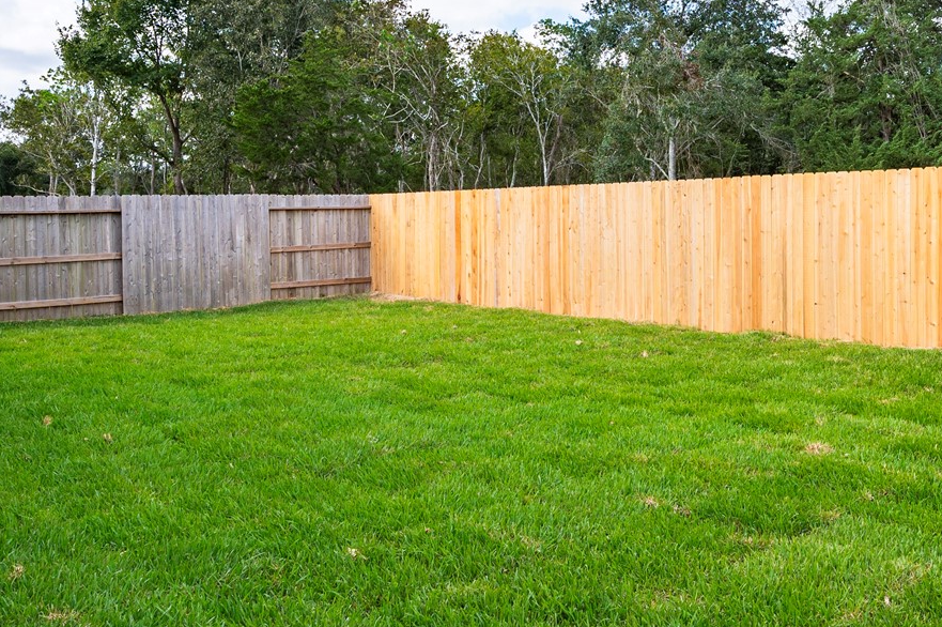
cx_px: 596
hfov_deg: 51.3
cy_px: 221
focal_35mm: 37
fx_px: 967
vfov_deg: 35.6
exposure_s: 1/100
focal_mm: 15
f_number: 11
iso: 125
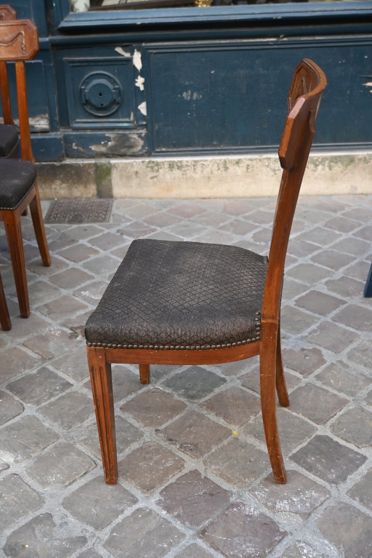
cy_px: 279
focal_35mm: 43
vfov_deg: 45.7
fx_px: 663
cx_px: 186
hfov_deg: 31.4
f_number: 4
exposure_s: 1/250
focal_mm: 28.5
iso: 280
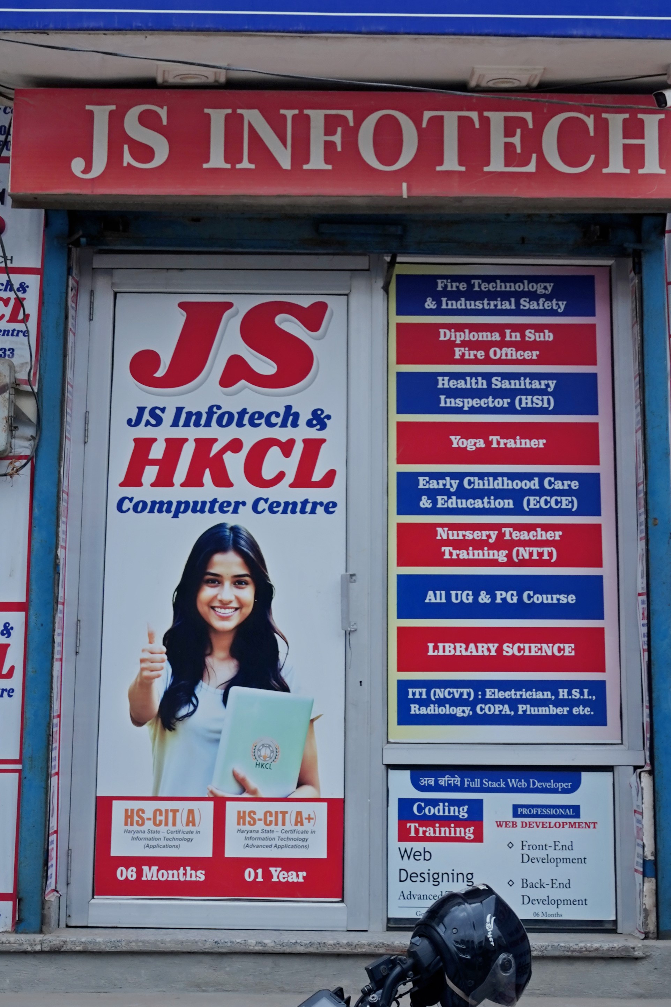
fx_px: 1035
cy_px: 504
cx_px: 336
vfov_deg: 51.9
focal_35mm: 37
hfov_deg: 35.9
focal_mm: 37
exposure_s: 1/125
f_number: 11
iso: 250
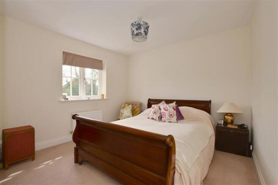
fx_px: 116
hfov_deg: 100.4
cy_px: 92
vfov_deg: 77.3
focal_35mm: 15
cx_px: 139
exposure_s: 1/10
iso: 100
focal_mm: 10
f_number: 11
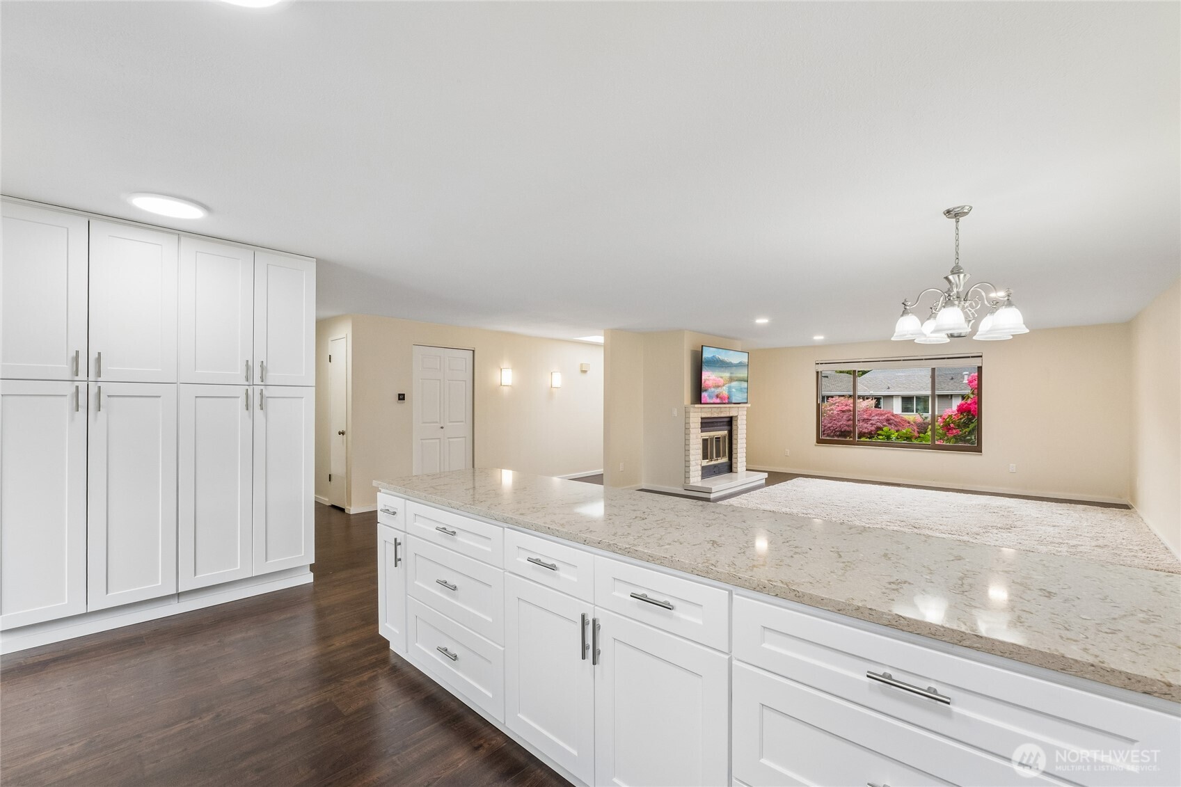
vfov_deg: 77.3
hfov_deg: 100.4
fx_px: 492
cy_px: 394
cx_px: 590
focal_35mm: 15
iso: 250
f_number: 9
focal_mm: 10
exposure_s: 1/13
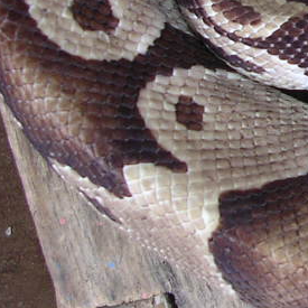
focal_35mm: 125
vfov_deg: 13.6
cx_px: 508
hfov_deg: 13.0
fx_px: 1258
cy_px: -49
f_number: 2.8
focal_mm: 5.8
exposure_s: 1/41.2
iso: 100
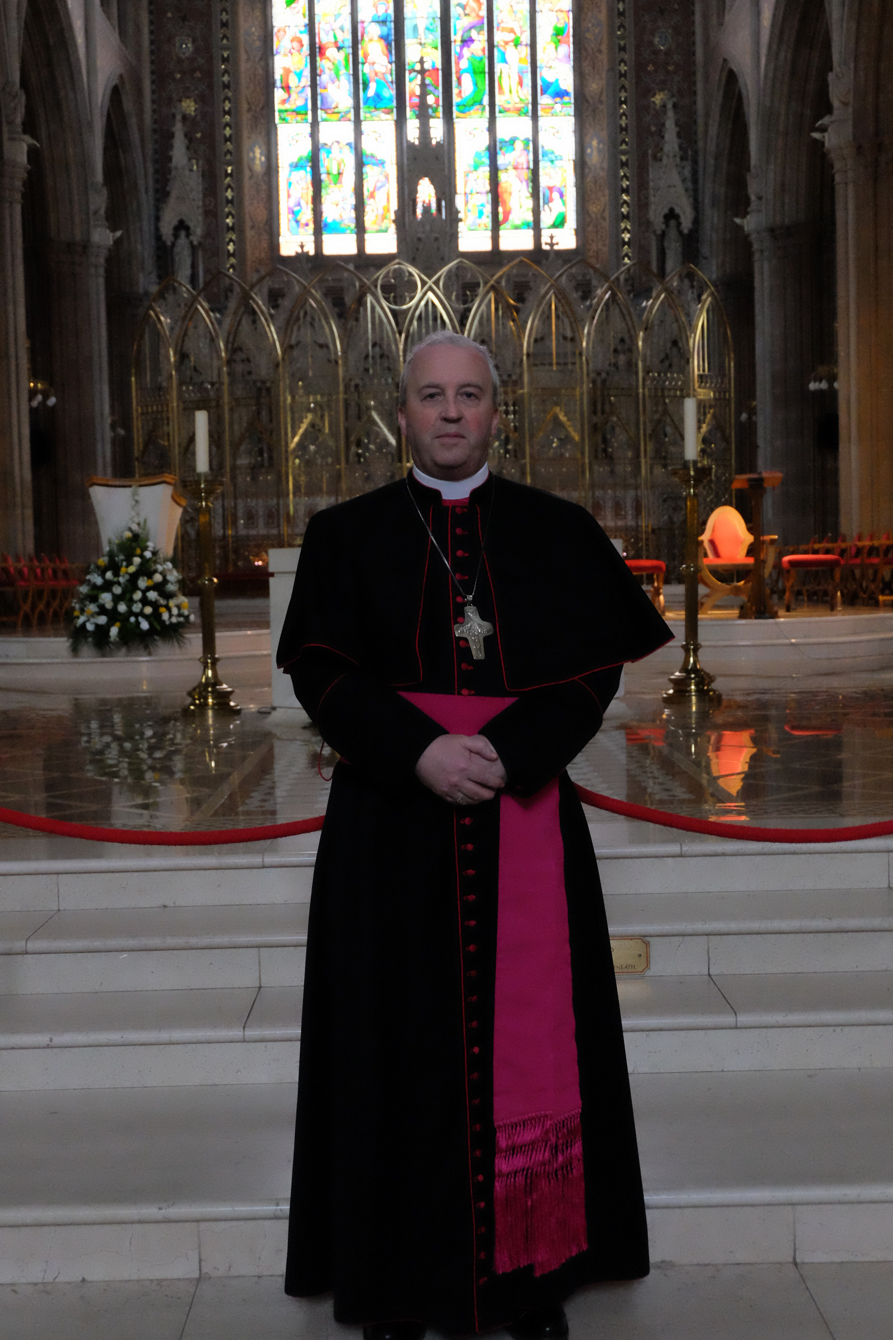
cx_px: 446
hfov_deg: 28.6
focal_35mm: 47
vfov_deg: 41.9
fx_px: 1749
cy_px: 670
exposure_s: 1/40
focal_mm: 31
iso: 6400
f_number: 4.7
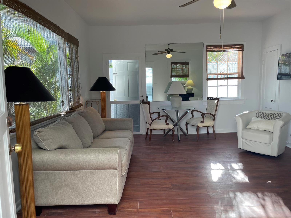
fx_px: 219
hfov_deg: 67.3
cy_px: 109
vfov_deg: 53.1
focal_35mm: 26
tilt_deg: -5.7
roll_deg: +1.0
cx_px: 146
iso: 40
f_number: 1.6
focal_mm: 4.2
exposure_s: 1/120
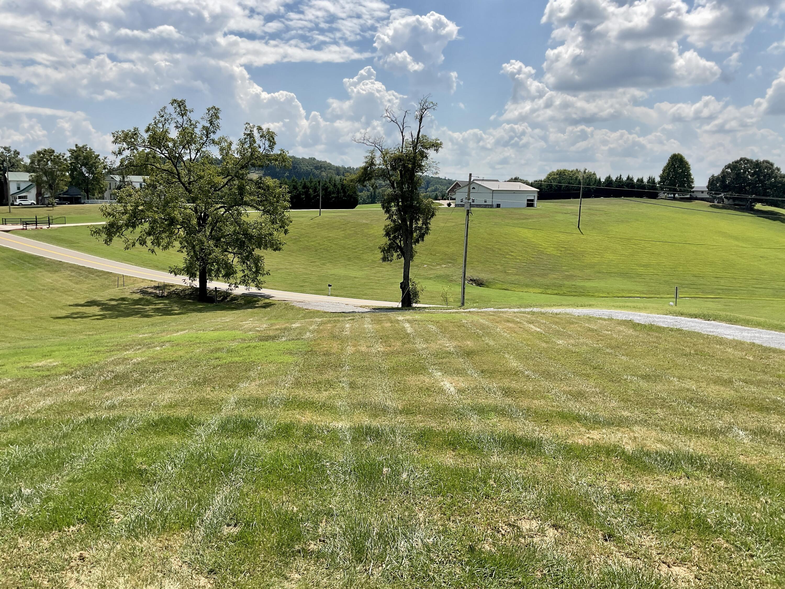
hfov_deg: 61.7
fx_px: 658
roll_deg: -0.7
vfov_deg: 48.2
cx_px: 392
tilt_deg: -9.2
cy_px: 294
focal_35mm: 29
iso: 20
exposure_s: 1/3125
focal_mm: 3
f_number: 1.8
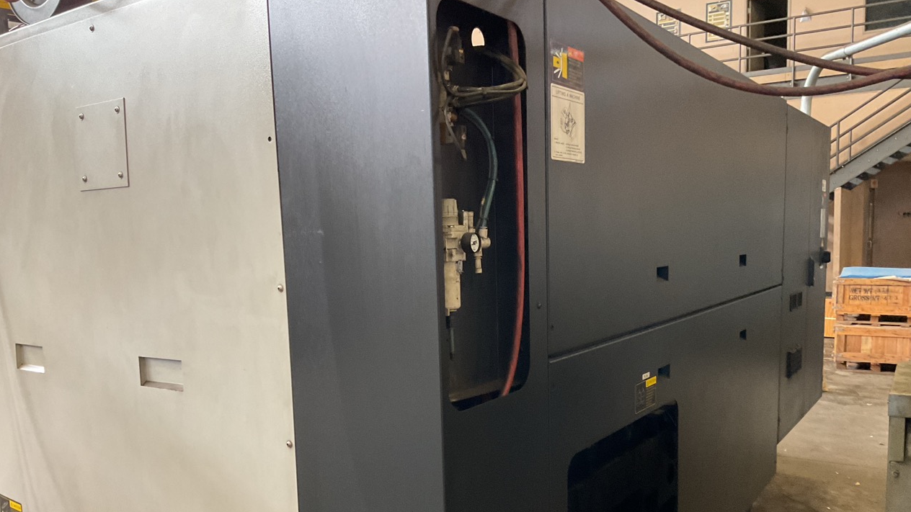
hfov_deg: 61.0
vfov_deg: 36.4
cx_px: 458
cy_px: 331
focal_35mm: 32
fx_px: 773
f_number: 1.8
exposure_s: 1/60
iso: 250
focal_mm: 3
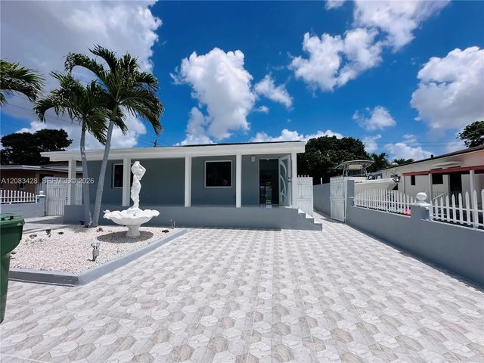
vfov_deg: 85.7
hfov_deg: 102.1
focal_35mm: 14
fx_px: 196
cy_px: 182
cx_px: 242
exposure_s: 1/4831
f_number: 2.2
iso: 50
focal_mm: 2.22
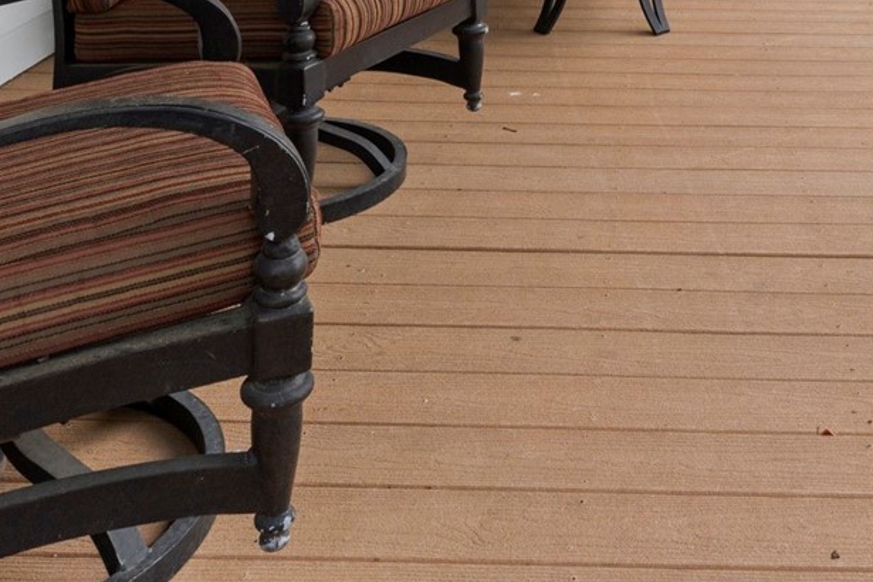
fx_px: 1285
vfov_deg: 21.1
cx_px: 650
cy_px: -314
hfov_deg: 36.7
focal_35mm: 53
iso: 200
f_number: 8
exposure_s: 1/160
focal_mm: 16
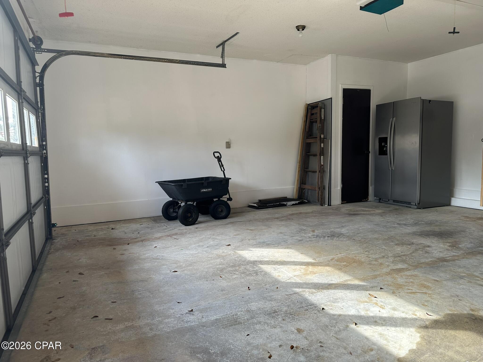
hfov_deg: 71.6
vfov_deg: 56.8
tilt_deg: -5.2
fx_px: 335
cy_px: 181
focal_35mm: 24
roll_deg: +1.3
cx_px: 242
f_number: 1.78
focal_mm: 6.86
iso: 80
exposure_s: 1/141
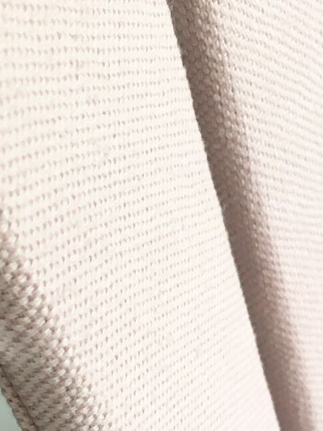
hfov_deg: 16.4
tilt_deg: -41.1
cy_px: 173
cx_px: 179
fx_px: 1120
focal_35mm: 90
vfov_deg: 21.7
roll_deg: -1.3
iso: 64
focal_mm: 4.15
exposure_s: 1/33
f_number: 2.2
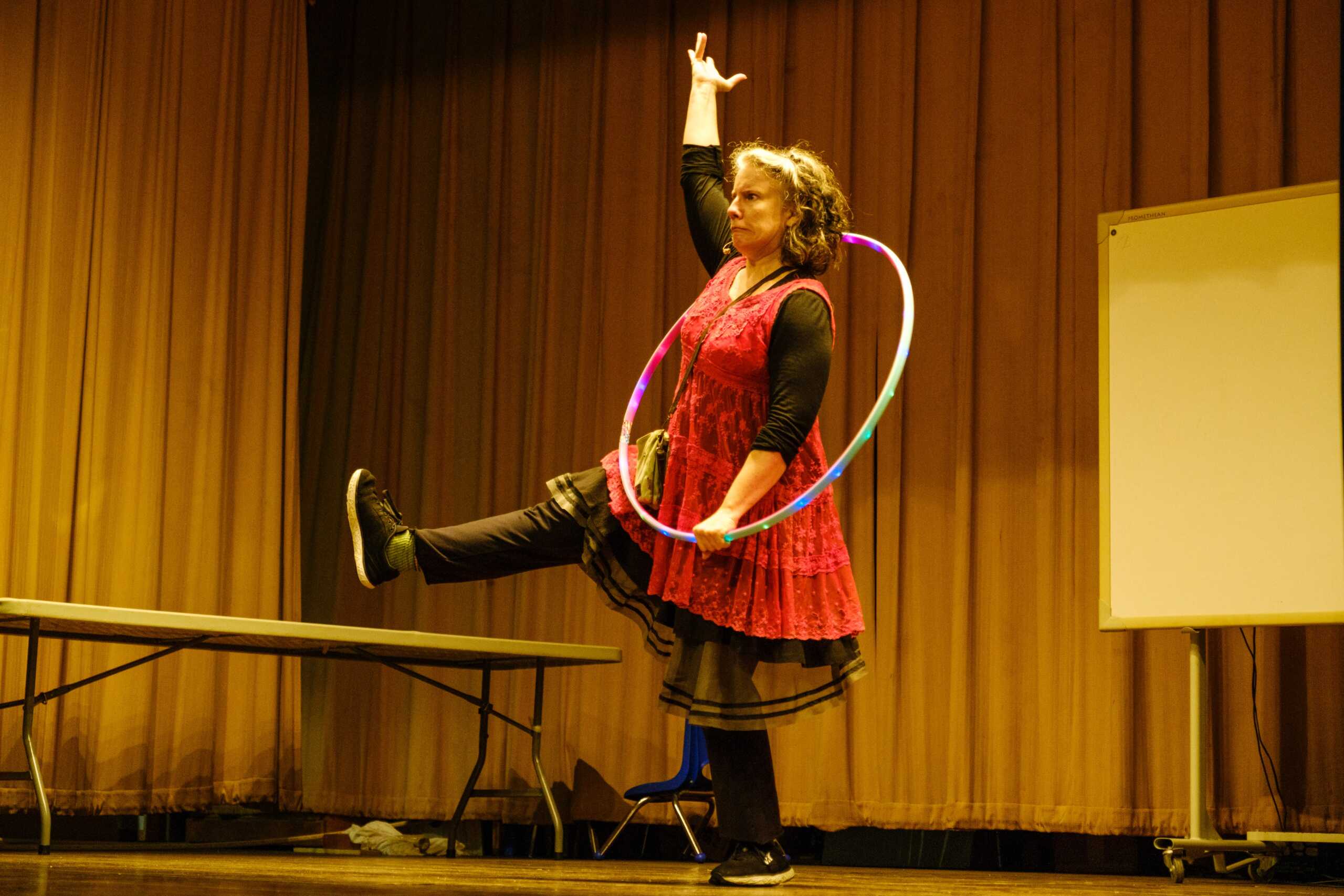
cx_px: 672
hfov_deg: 28.5
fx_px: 2650
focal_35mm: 71
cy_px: 448
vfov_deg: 19.2
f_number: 2.8
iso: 1600
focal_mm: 47
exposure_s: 1/170
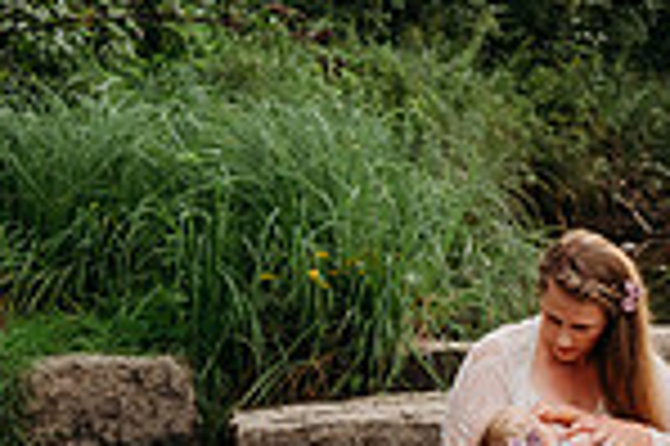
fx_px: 2175
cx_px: 666
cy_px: 223
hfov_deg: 17.1
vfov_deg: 11.7
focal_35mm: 117
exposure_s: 1/1000
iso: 500
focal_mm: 30
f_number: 2.8
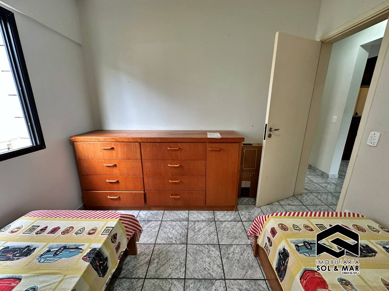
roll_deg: -0.5
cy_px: 146
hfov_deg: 102.1
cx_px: 194
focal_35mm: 14
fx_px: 157
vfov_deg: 85.7
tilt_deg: -14.8
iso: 200
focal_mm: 2.22
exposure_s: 1/120
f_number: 2.2
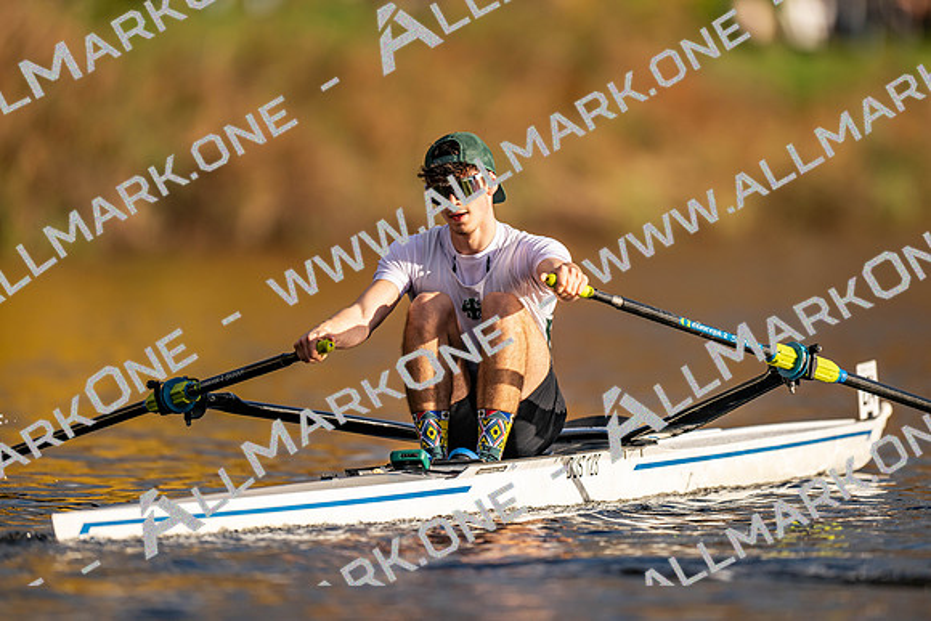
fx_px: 15520
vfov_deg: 2.3
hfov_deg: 3.4
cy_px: 310
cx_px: 466
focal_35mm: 600
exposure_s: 1/2500
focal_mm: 600
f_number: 4
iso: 280
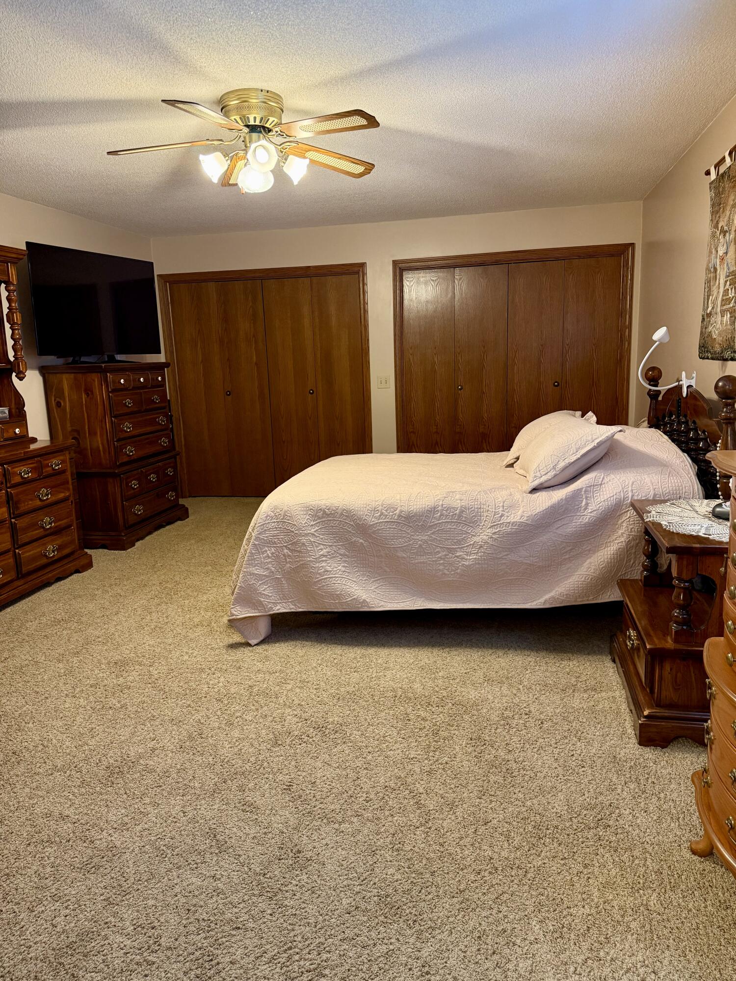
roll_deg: +1.7
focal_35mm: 24
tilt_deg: -9.9
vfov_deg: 71.6
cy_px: 490
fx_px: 680
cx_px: 368
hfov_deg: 56.8
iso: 320
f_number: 1.78
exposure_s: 1/60
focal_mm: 6.76
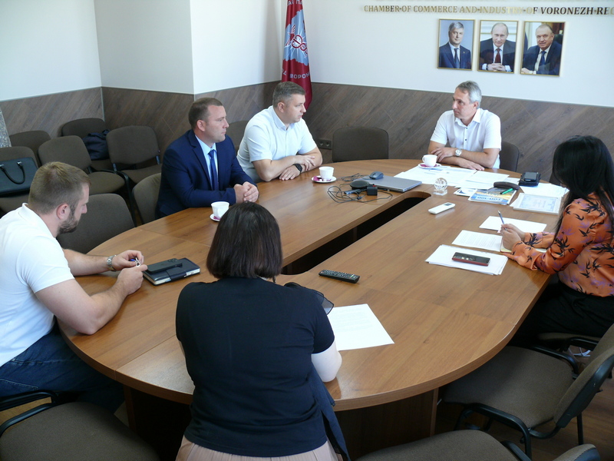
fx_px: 621
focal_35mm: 35
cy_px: 230
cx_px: 307
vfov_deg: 40.7
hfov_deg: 52.6
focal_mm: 7.4
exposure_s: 1/30
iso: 125
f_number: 2.8
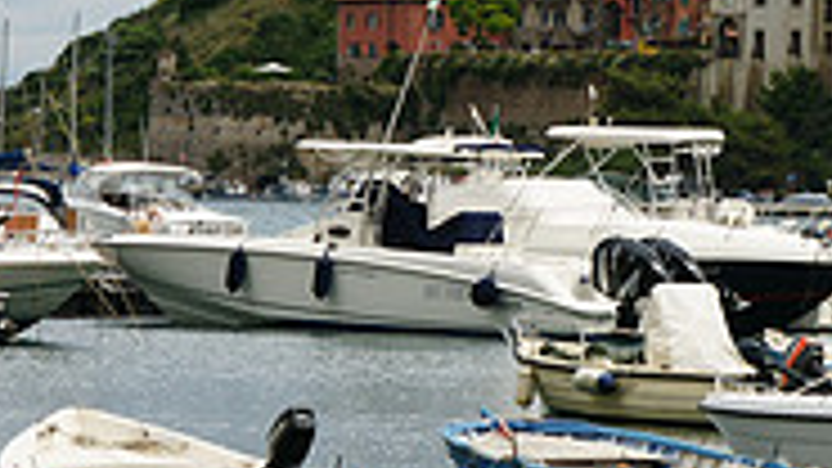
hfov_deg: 8.6
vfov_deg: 4.9
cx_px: 1102
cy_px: 218
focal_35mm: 246
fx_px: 5426
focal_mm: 50
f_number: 8
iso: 200
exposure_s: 1/320
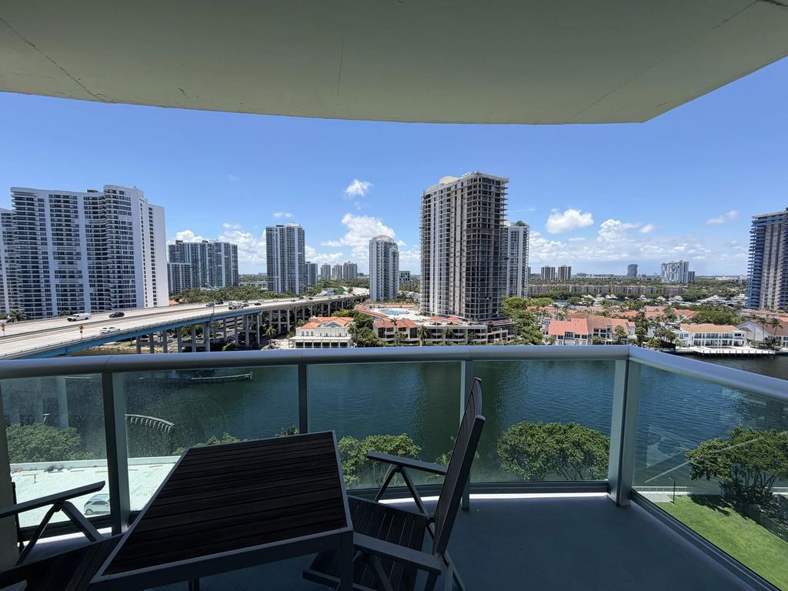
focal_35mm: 14
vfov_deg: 85.7
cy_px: 296
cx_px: 394
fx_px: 319
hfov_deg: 102.1
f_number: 2.2
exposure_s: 1/864
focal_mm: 2.22
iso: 20
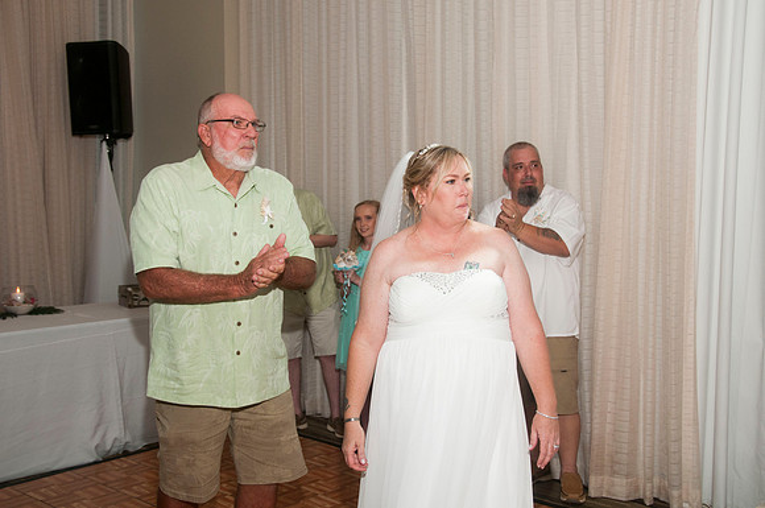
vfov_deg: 32.9
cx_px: 382
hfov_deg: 48.0
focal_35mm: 40
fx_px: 859
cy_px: 254
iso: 400
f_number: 5.6
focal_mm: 27
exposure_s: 1/250
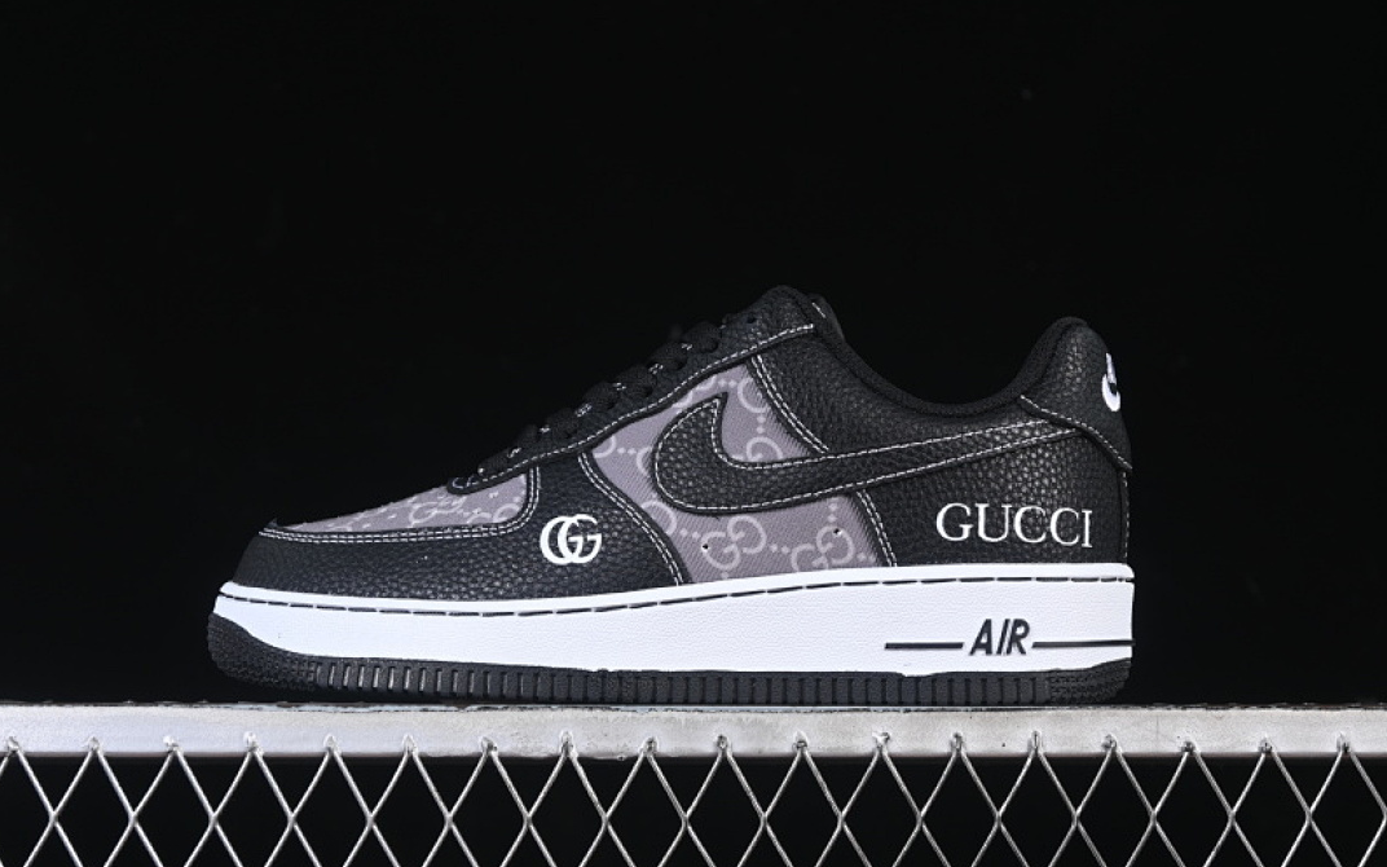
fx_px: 2911
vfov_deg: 16.9
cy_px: 415
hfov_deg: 26.8
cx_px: 692
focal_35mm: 77
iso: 160
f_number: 6.3
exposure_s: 1/60
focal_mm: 50
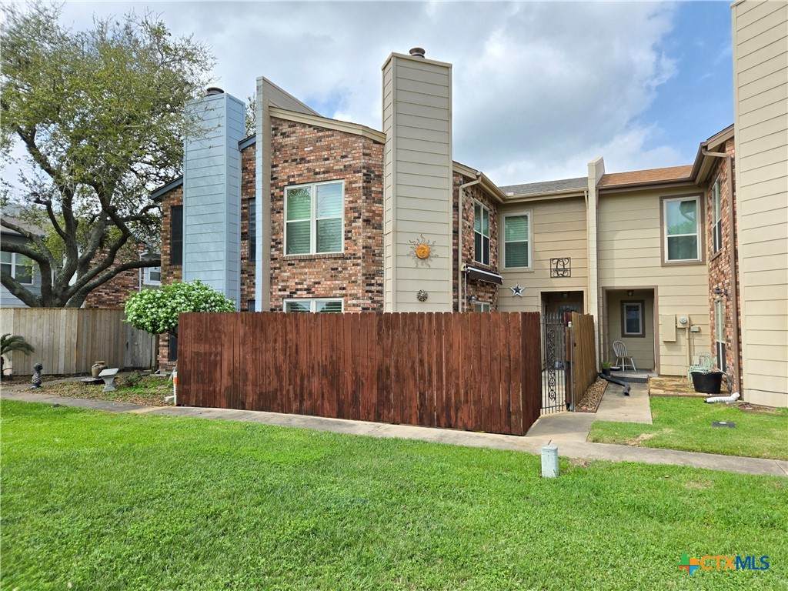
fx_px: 524
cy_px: 296
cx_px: 394
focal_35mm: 23
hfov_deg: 73.9
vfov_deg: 58.9
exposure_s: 1/2921
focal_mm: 5.4
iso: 64
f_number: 1.8
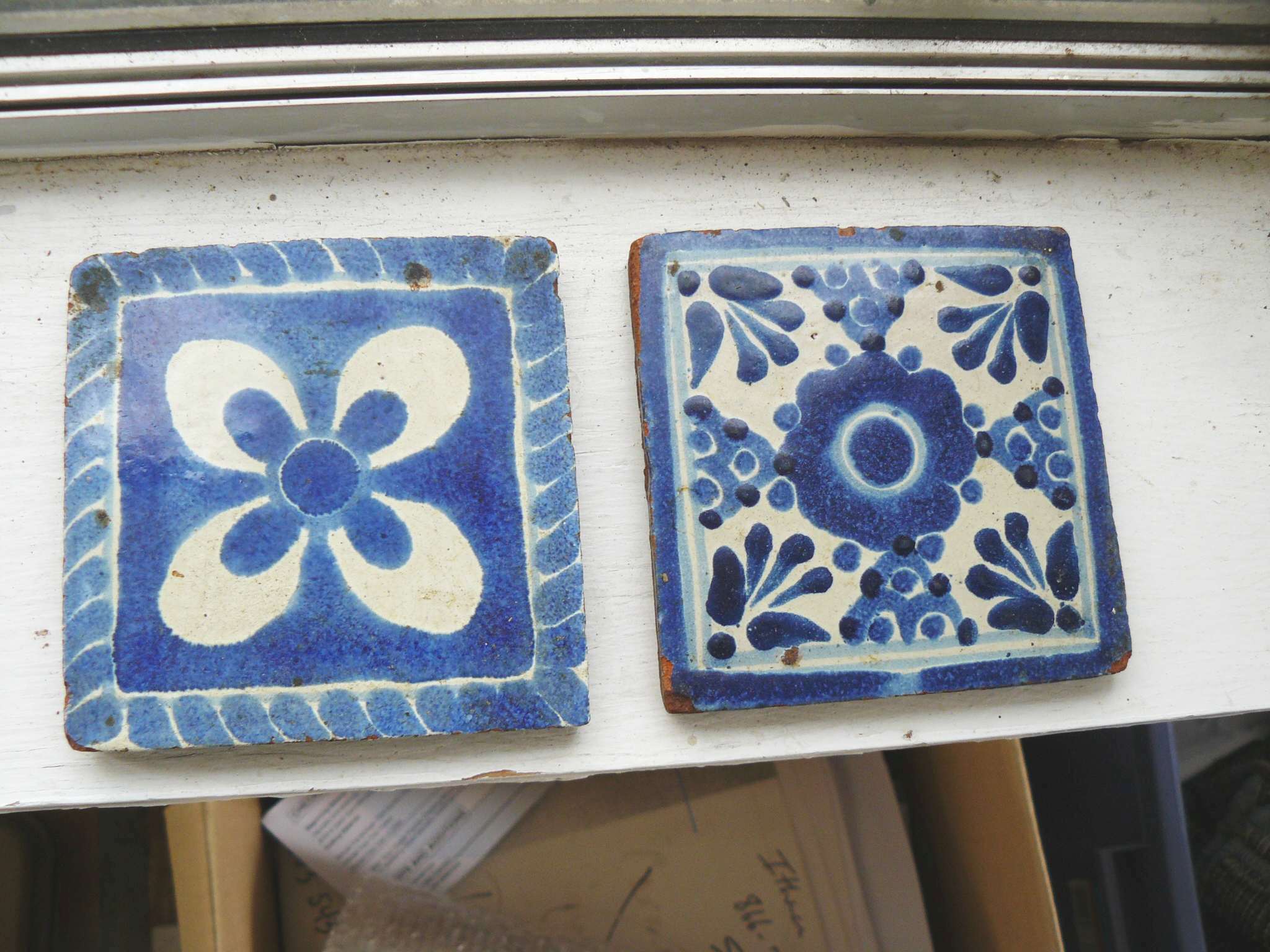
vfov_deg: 39.7
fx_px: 1321
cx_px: 635
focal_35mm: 36
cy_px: 476
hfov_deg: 51.4
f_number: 2.8
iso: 100
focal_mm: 6
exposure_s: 1/60
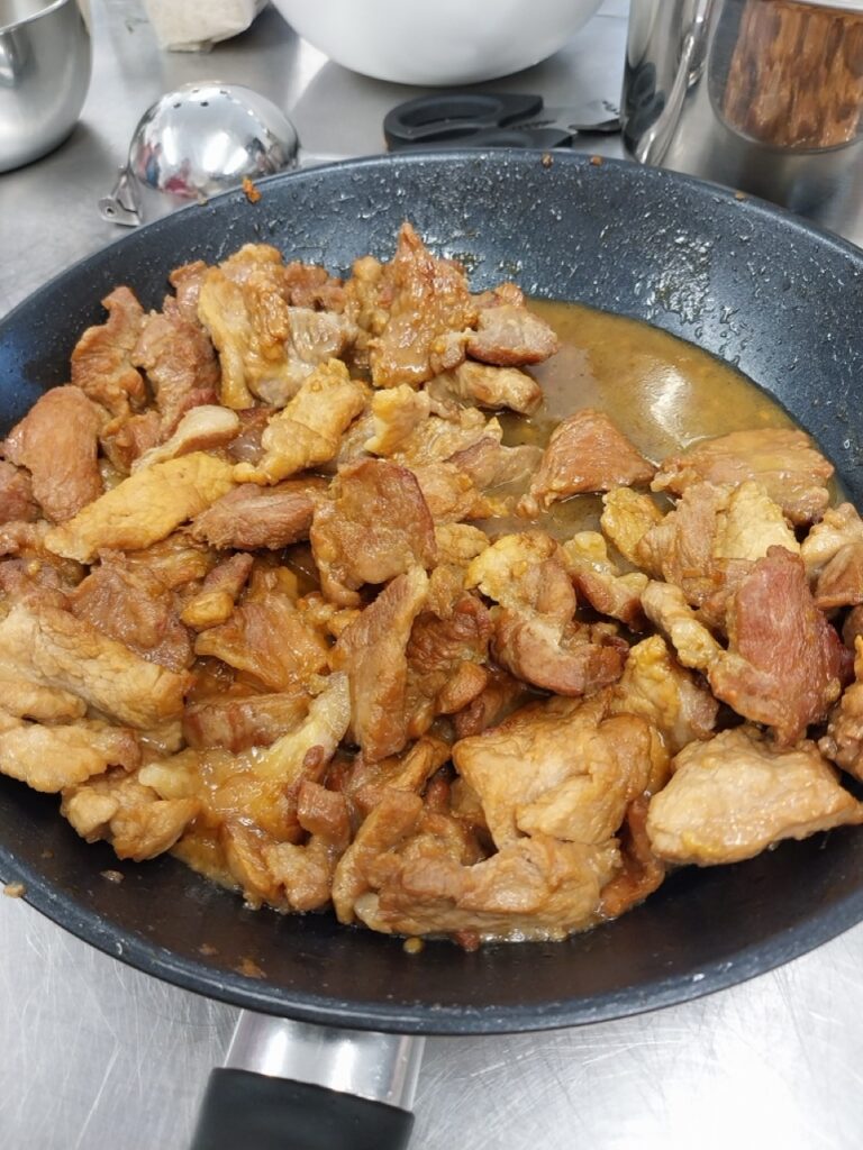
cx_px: 432
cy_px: 575
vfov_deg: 67.3
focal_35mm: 26
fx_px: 864
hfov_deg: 53.1
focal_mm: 4
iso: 160
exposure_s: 1/50
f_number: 1.8
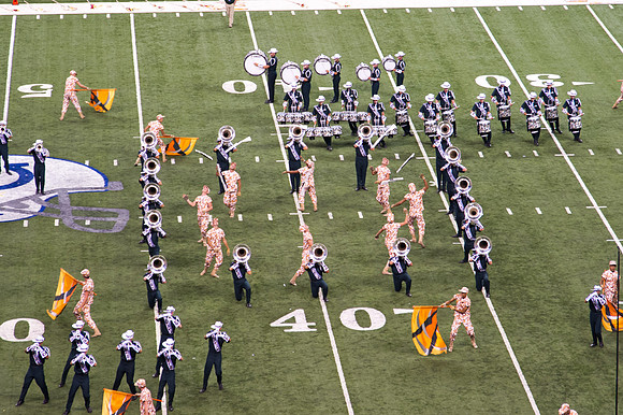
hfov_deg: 13.5
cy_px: 180
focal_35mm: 152
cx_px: 315
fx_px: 2627
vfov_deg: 9.0
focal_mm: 102
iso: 1100
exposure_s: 1/200
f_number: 5.6
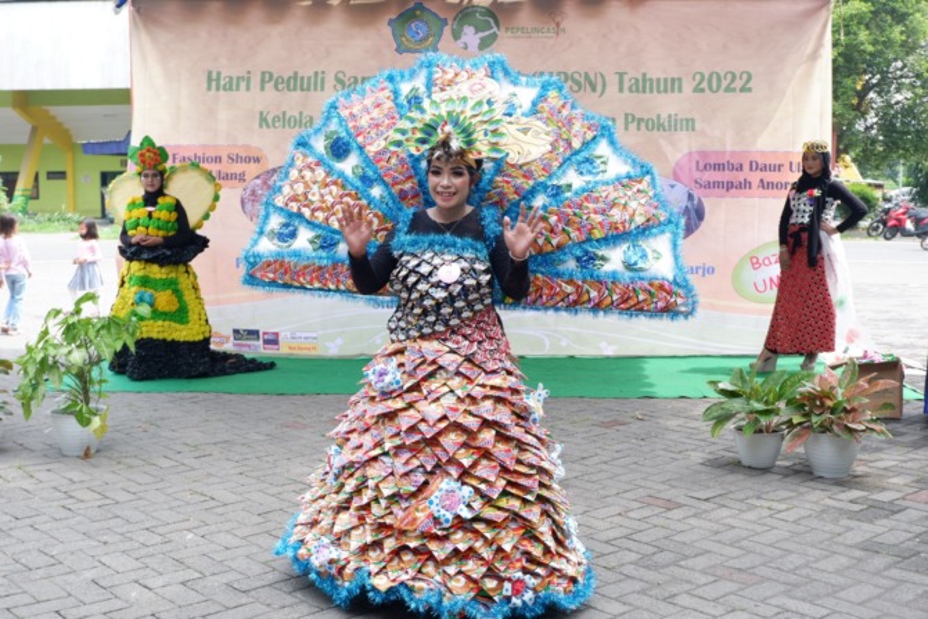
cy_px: 310
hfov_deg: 46.4
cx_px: 464
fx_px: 1083
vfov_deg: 31.9
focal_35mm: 42
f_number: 4.5
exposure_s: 1/220
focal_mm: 28.8
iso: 200
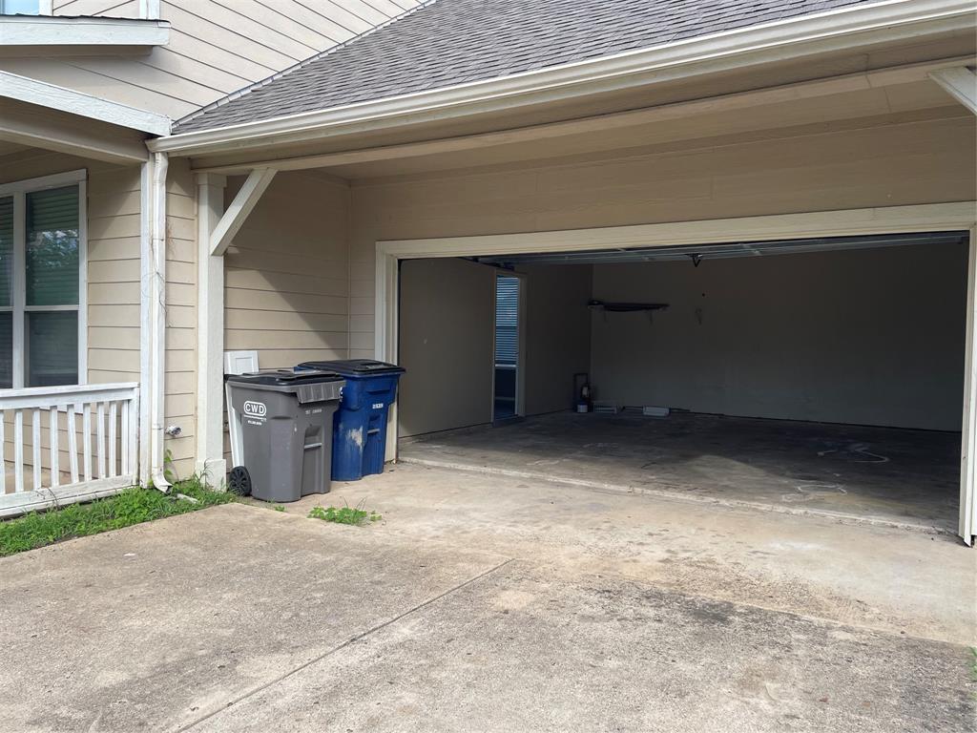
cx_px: 488
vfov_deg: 53.1
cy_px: 366
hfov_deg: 67.3
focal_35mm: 26
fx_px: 734
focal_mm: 4.2
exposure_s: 1/569
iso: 32
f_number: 1.6
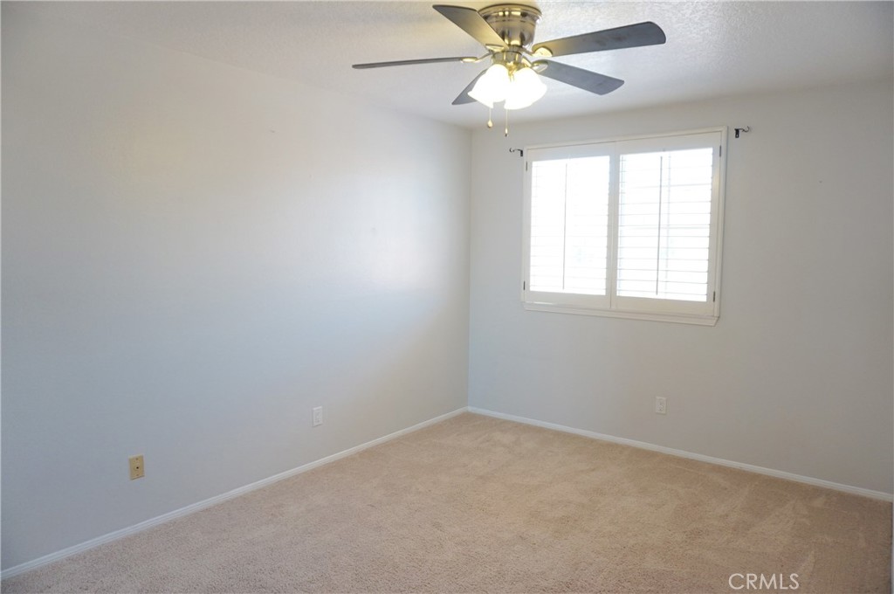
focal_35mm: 24
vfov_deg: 53.0
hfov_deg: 73.8
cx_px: 447
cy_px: 297
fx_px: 595
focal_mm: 16
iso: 250
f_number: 3.5
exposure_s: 1/60
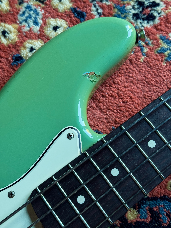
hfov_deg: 30.3
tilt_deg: -75.6
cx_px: 86
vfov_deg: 39.7
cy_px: 114
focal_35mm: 48
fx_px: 316
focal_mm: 6.76
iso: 250
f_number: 1.78
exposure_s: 1/58
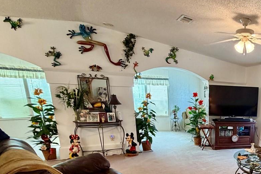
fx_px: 217
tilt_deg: -15.7
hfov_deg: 54.0
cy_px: 155
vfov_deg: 40.5
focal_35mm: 30
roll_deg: -1.1
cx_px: 235
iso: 250
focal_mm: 2.22
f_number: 2.2
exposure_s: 1/60
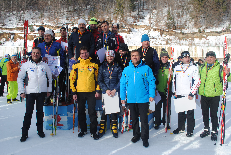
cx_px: 116
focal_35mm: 33
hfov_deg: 57.2
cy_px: 78
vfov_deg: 40.1
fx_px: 212
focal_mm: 22
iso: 100
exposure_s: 1/250
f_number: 8
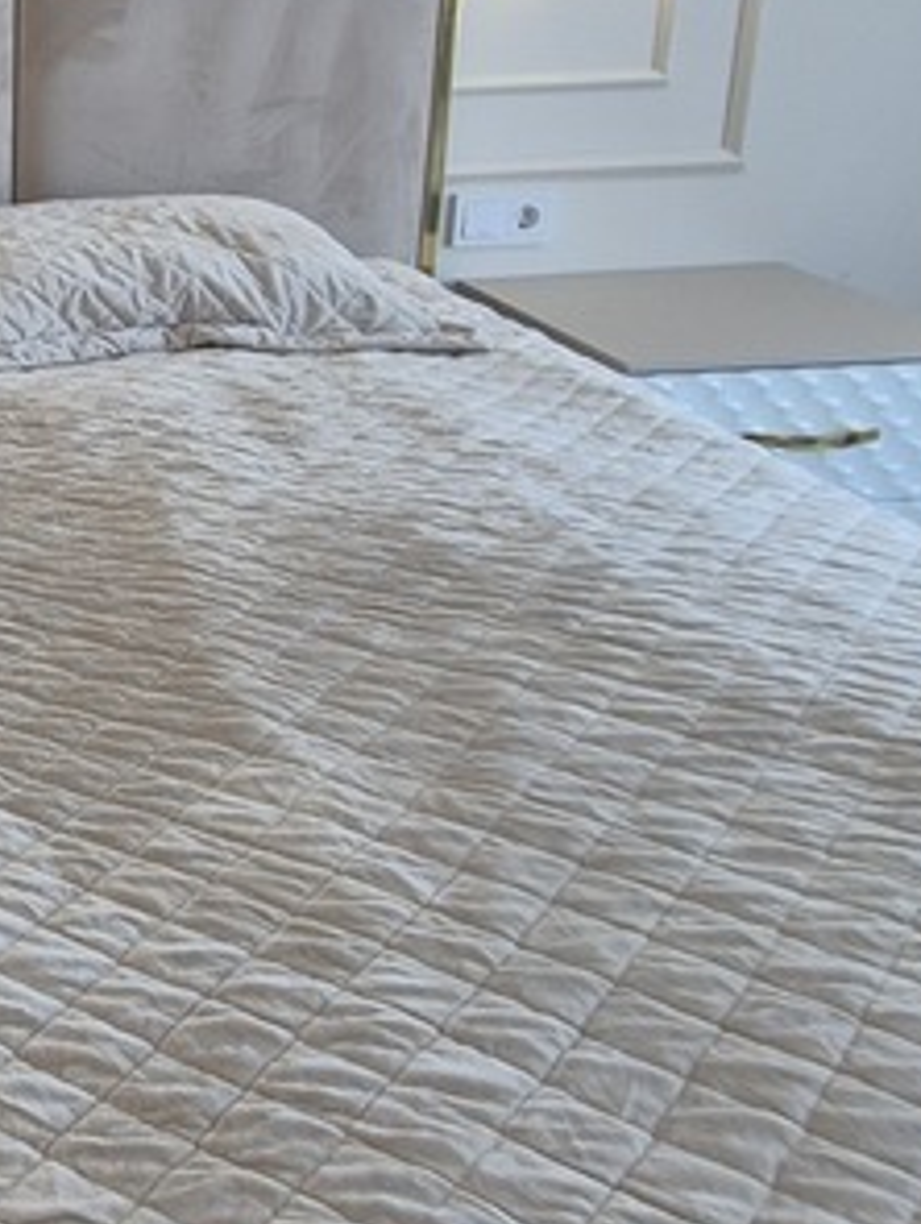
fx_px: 1558
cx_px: -315
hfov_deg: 27.0
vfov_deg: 42.0
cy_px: 357
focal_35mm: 44
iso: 100
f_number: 2.2
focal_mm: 2.2
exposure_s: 1/50
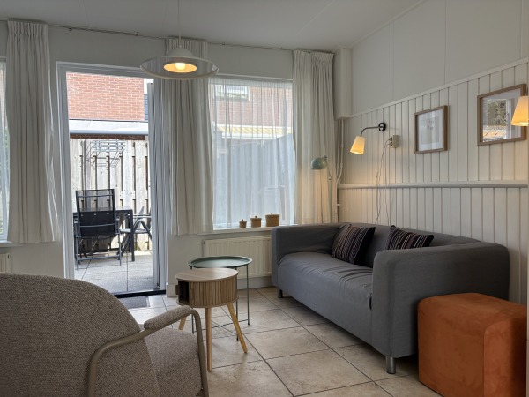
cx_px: 264
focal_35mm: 26
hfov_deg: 67.3
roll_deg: +2.3
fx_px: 397
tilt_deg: -1.4
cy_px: 198
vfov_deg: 53.1
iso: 50
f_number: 1.6
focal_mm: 5.96
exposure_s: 1/325
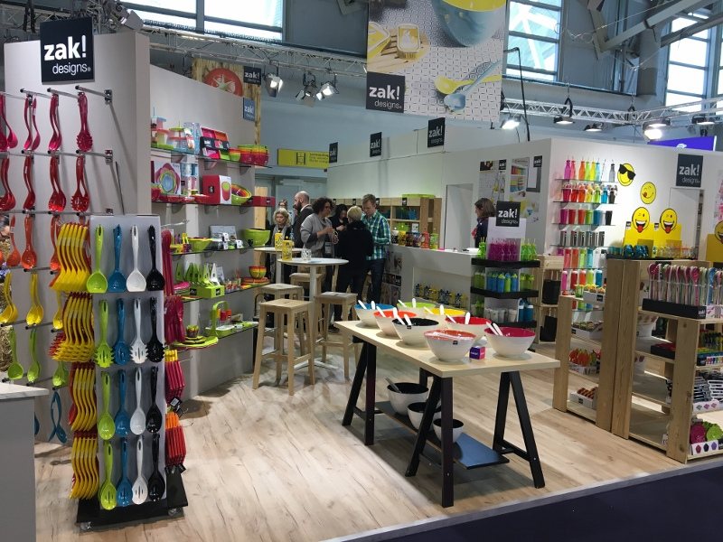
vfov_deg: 48.2
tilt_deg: -4.6
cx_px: 362
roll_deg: -1.4
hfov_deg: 61.7
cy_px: 271
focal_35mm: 29
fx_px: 606
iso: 25
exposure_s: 1/33
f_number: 2.2
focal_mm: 4.15
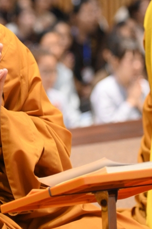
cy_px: 68
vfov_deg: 8.3
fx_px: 1574
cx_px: -27
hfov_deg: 5.5
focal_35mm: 248
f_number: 4
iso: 3200
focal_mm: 105
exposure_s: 1/100
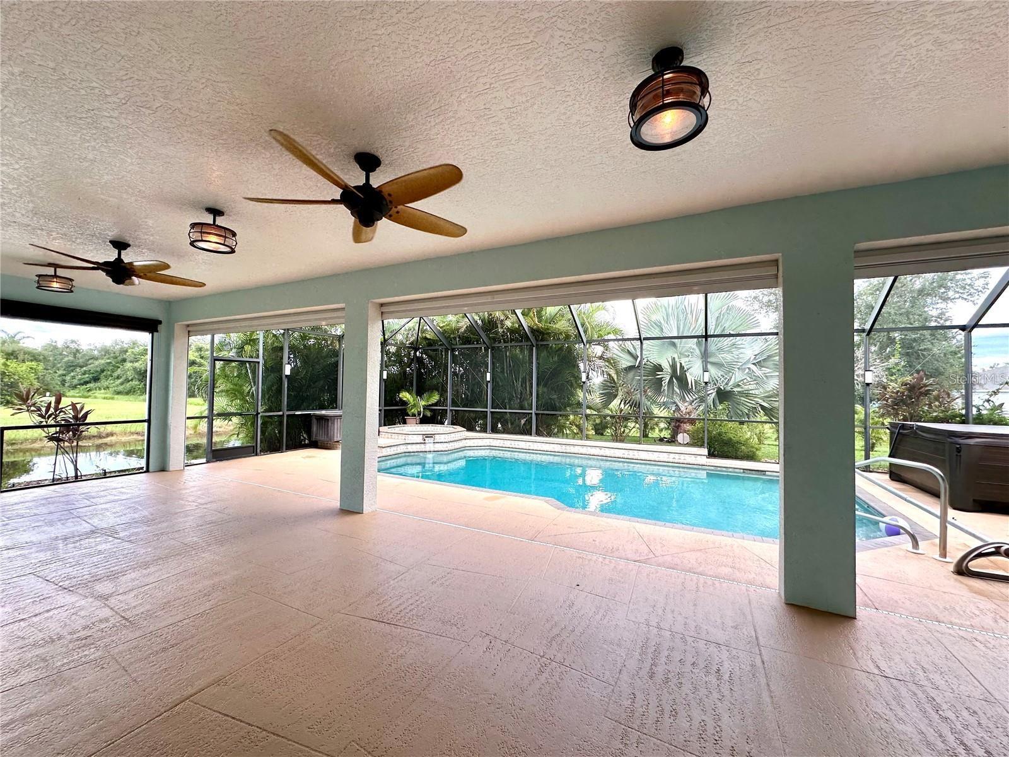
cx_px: 504
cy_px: 378
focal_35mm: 14
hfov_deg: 102.1
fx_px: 408
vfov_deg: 85.7
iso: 40
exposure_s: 1/99
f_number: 2.2
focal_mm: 2.22
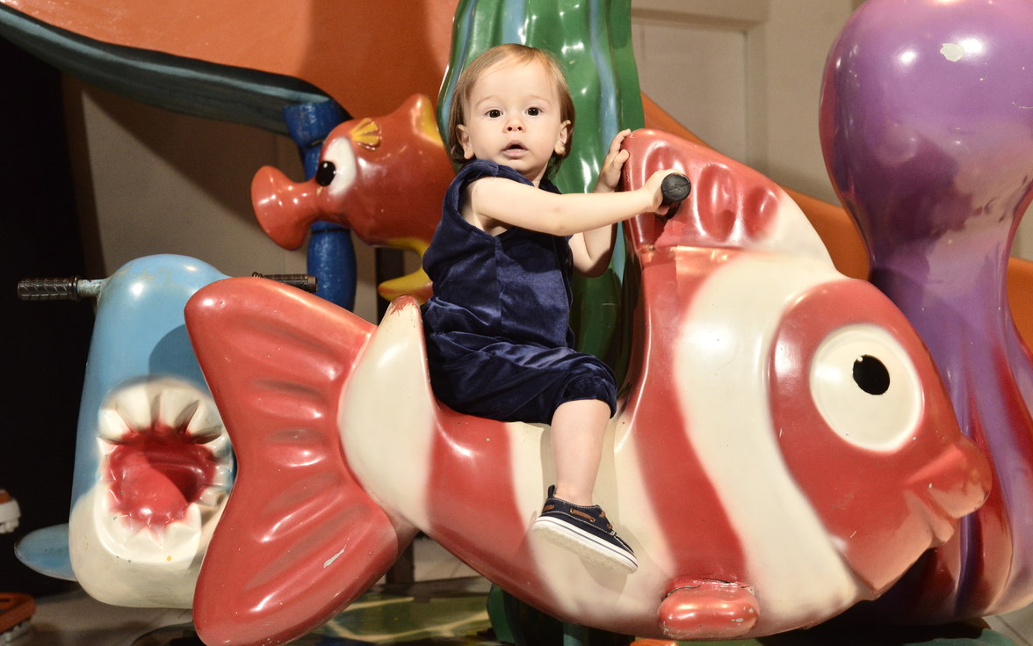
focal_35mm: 52
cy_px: 330
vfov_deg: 24.9
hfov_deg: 38.9
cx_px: 512
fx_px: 1464
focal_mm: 50
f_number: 4.5
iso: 2500
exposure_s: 1/80
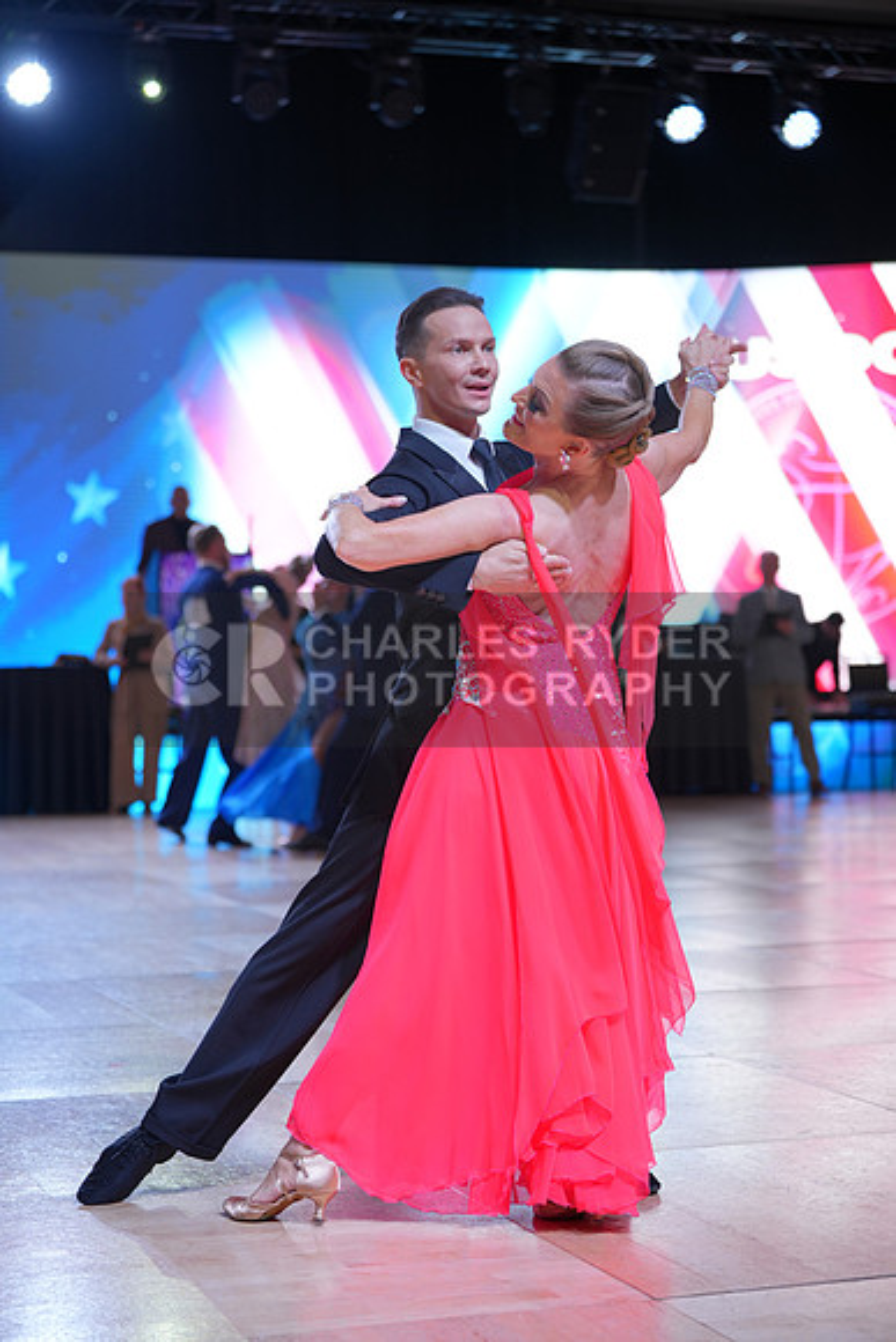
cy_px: 671
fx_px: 2612
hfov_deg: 19.5
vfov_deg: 28.8
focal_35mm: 70
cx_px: 448
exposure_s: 1/400
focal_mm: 70
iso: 400
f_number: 2.8
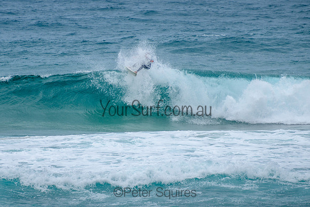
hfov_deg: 3.7
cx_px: 107
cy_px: 90
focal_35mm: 550
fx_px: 4737
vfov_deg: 2.5
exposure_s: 1/2000
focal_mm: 400
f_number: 5.6
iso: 200
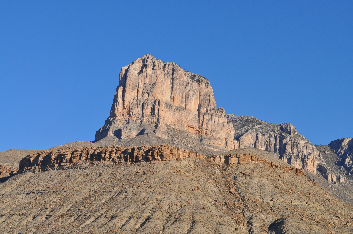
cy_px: 117
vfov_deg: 16.5
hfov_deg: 24.6
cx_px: 176
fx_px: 808
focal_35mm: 82
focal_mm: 55
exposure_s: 1/400
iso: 200
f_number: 10
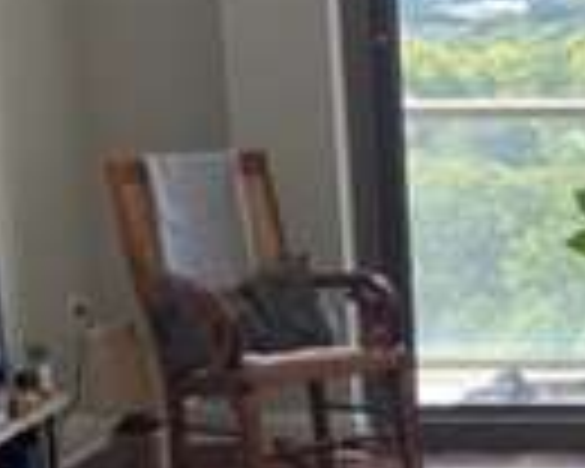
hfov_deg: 14.9
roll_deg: +0.5
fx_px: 2164
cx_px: 711
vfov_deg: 12.3
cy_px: 400
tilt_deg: -12.8
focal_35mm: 125
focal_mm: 5.1
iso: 64
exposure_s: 1/120
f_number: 1.6
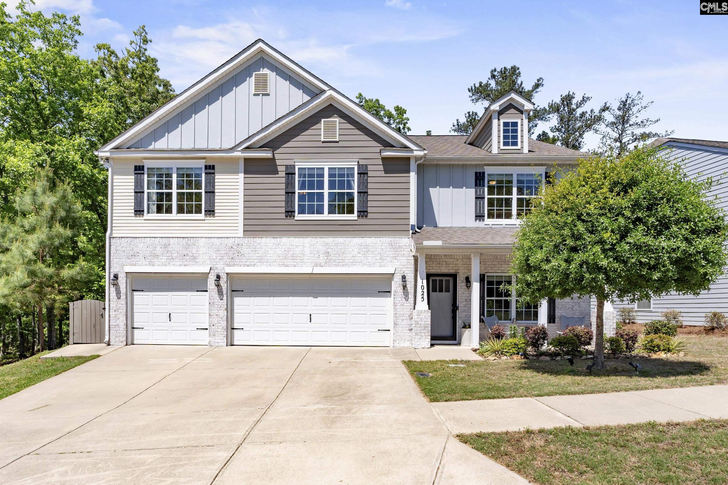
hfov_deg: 95.0
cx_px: 364
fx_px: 334
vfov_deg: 72.1
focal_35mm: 16
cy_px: 242
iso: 200
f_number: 6.3
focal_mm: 11
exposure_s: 1/800
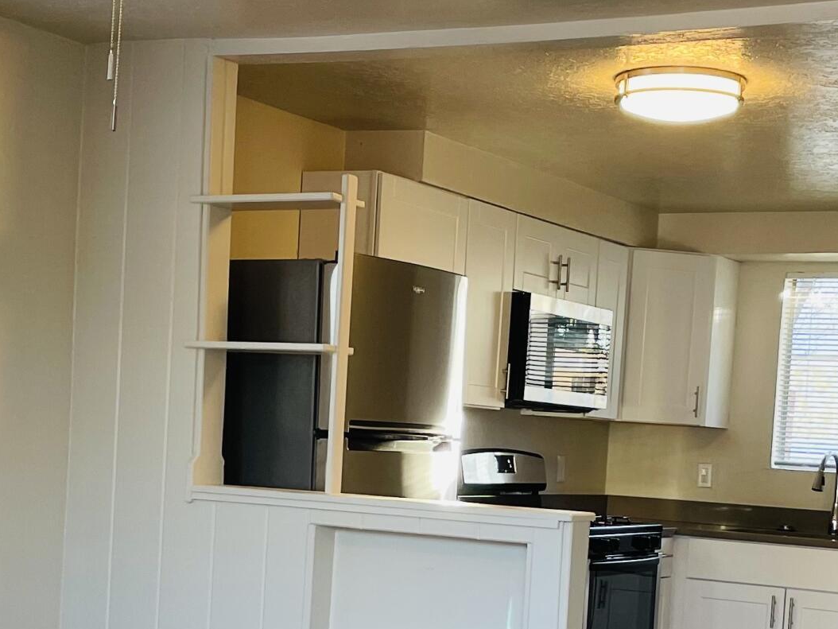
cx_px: 464
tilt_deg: -3.1
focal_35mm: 74
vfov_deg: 19.6
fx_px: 1792
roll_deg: -3.1
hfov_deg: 26.3
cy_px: 562
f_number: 1.6
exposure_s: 1/120
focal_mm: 4.2
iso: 100
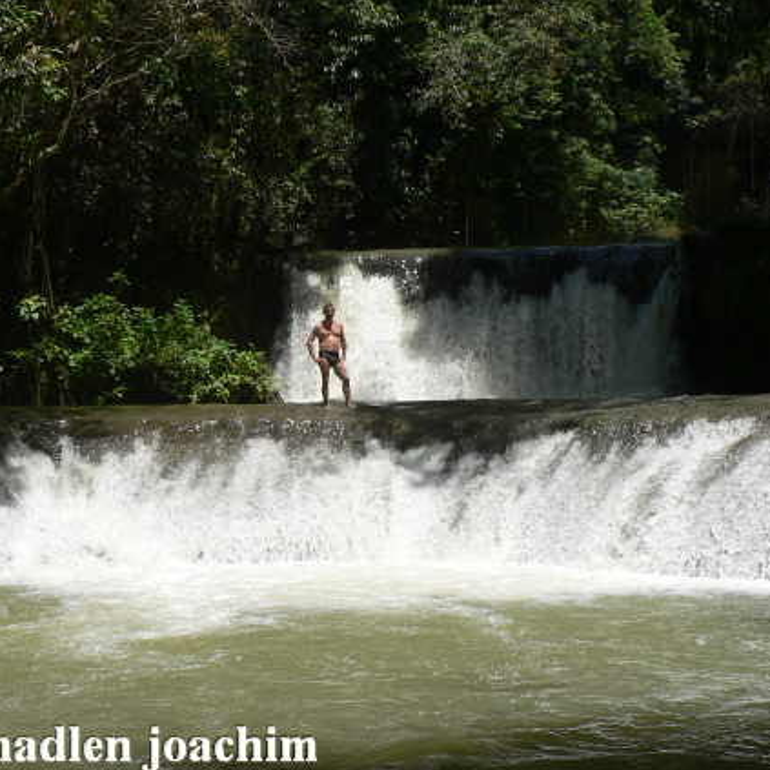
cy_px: 385
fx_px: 1460
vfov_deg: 29.6
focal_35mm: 58
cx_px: 395
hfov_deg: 29.6
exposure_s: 1/320
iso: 64
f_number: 5.6
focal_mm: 8.3
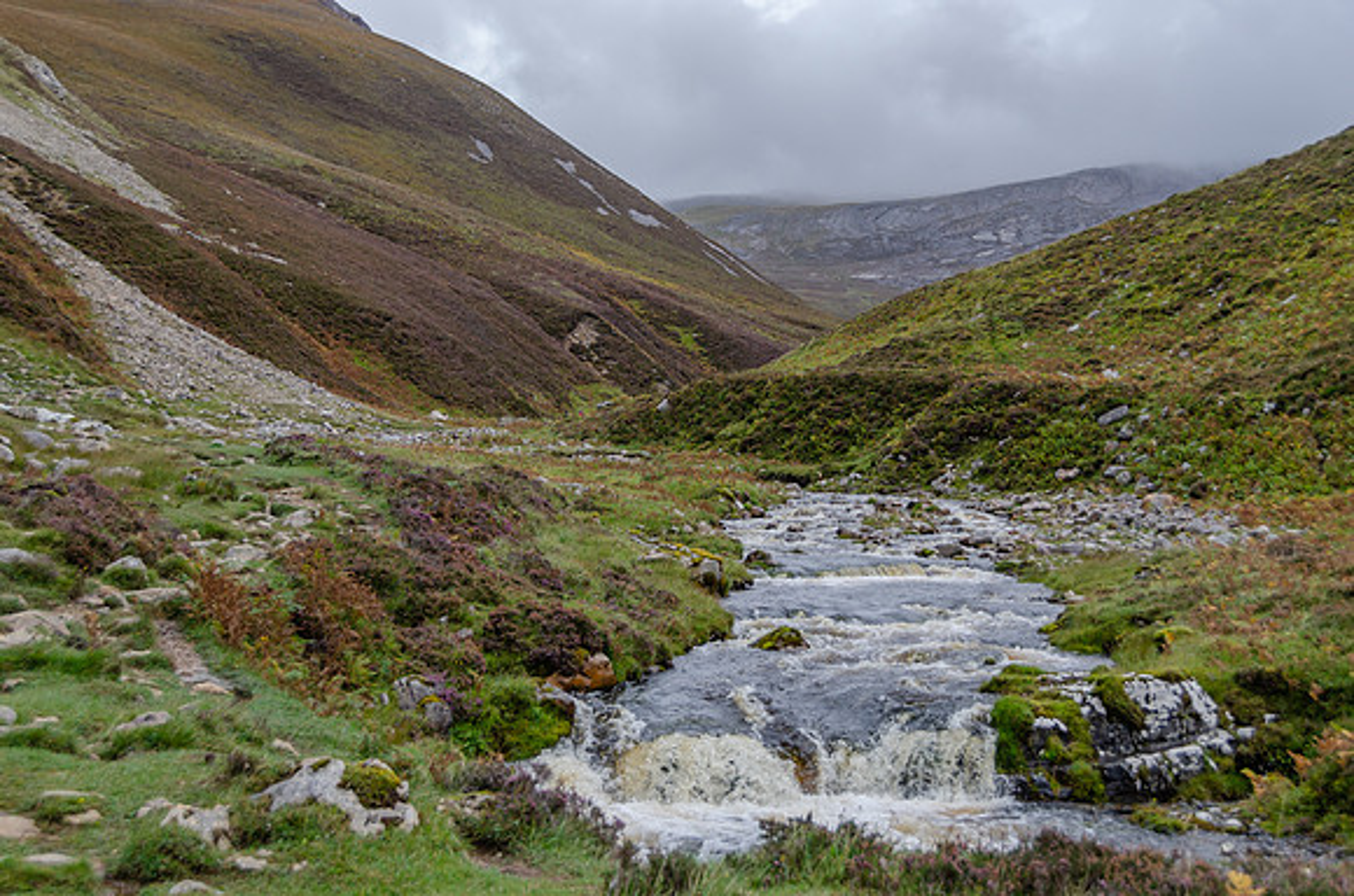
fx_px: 1801
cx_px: 677
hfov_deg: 41.2
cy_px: 448
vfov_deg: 27.9
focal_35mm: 48
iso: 200
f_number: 5
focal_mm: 32
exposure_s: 1/500
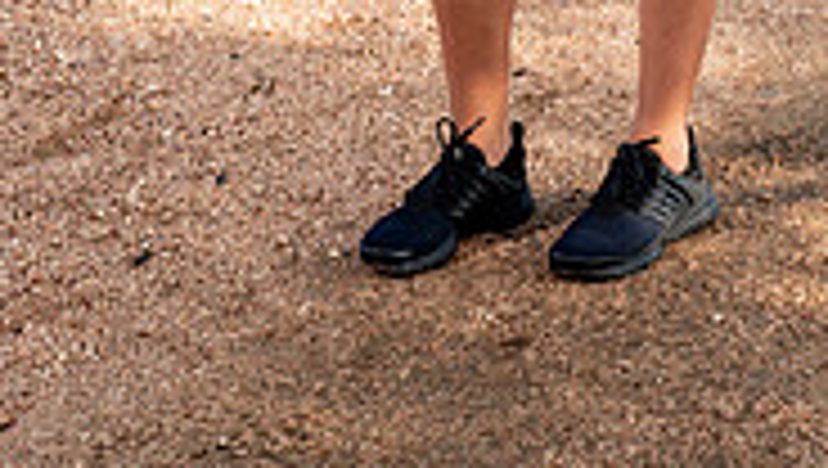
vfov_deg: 7.7
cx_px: 594
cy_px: -522
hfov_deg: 14.2
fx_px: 3319
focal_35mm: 151
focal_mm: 59
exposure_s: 1/250
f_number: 4
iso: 100
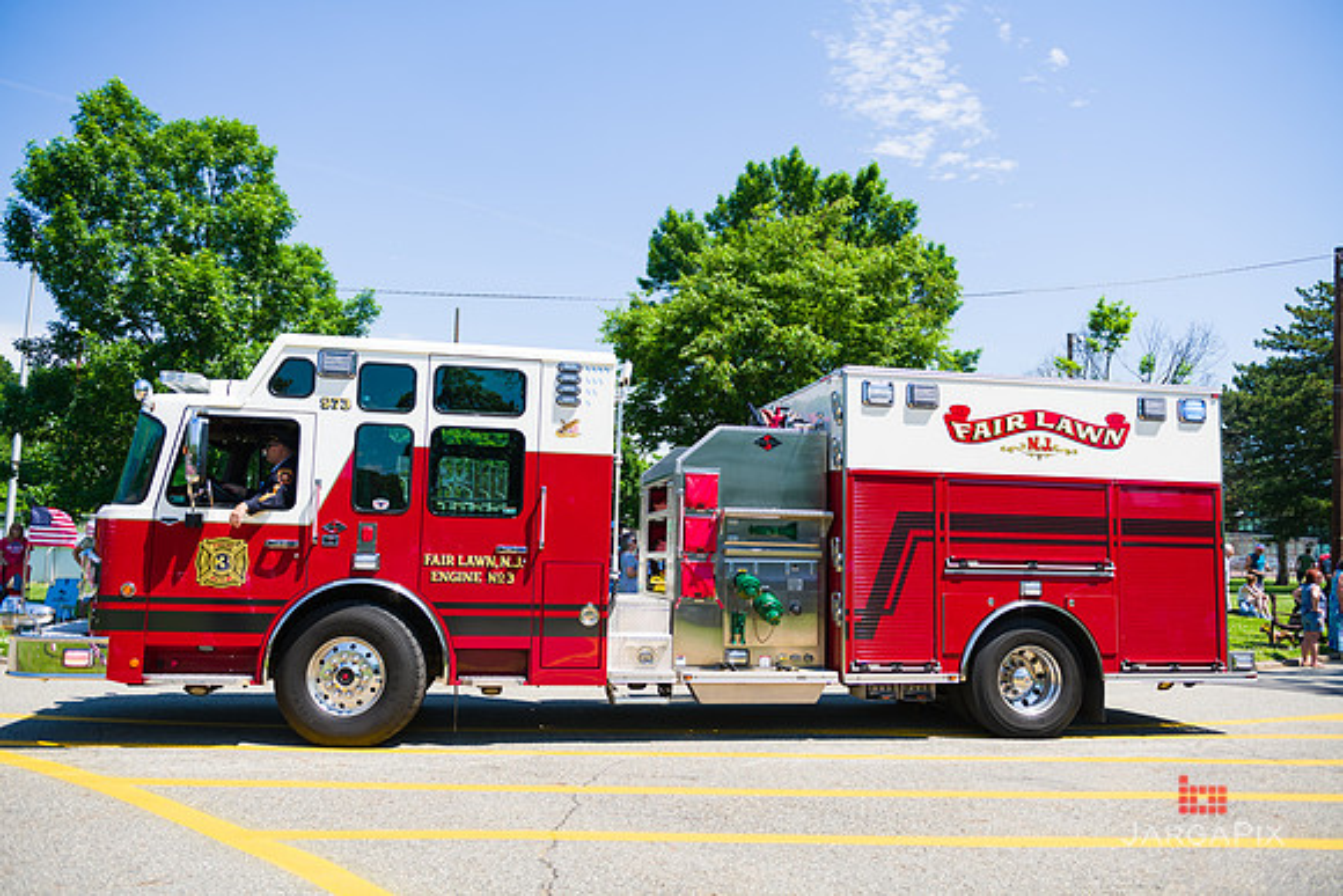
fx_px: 1082
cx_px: 672
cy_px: 448
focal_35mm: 29
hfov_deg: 63.6
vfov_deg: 45.0
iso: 200
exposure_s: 1/1600
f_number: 5
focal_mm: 29
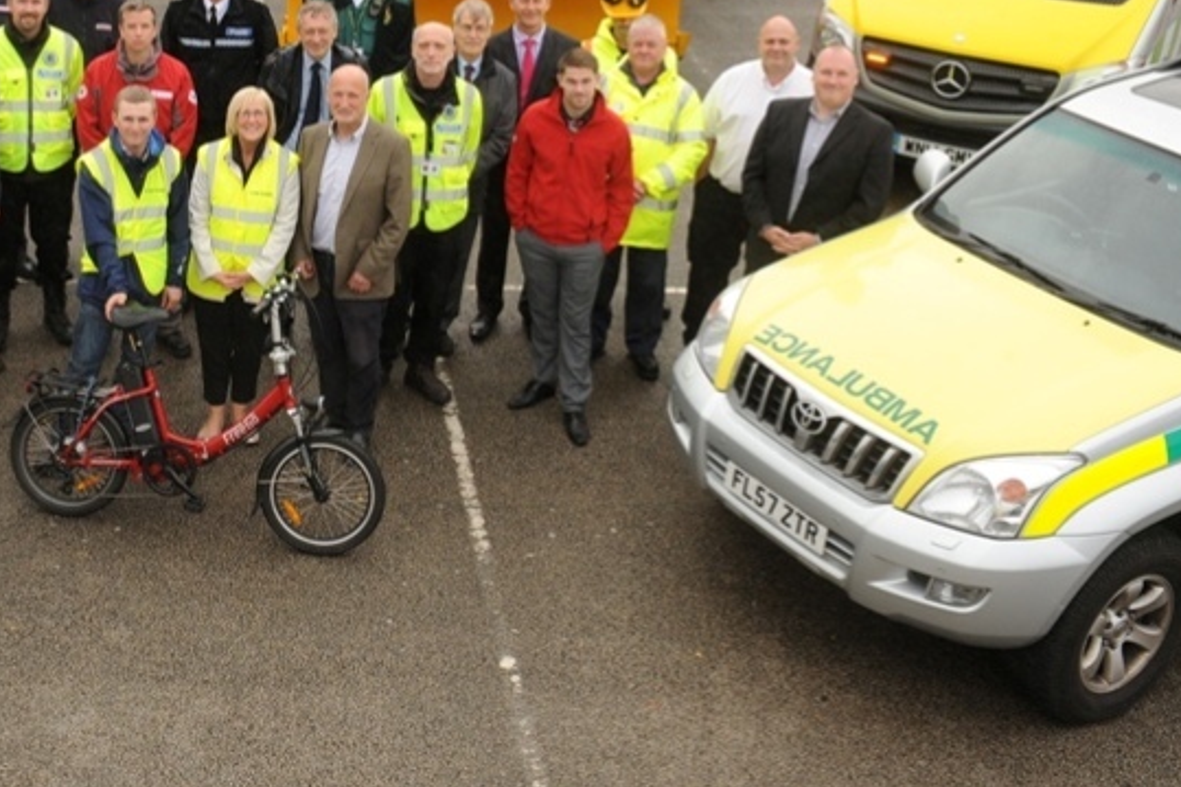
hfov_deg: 34.0
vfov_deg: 23.4
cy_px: 142
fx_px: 1869
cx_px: 241
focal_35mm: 57
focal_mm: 32
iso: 800
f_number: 9
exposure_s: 1/320
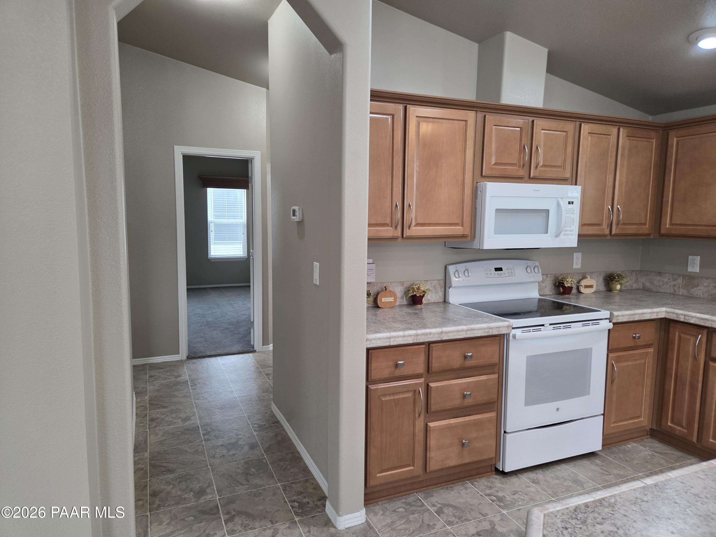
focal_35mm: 23
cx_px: 358
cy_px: 268
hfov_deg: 73.9
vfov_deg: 58.9
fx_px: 476
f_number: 1.8
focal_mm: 5.4
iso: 250
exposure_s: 1/120
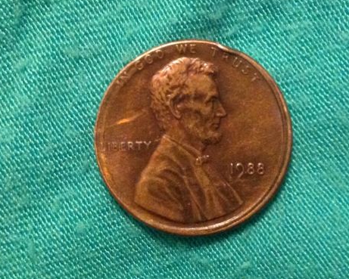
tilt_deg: -88.8
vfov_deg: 40.1
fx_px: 382
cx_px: 167
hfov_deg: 49.1
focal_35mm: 37
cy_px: 139
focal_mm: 4.28
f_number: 2.4
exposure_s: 1/15
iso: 640
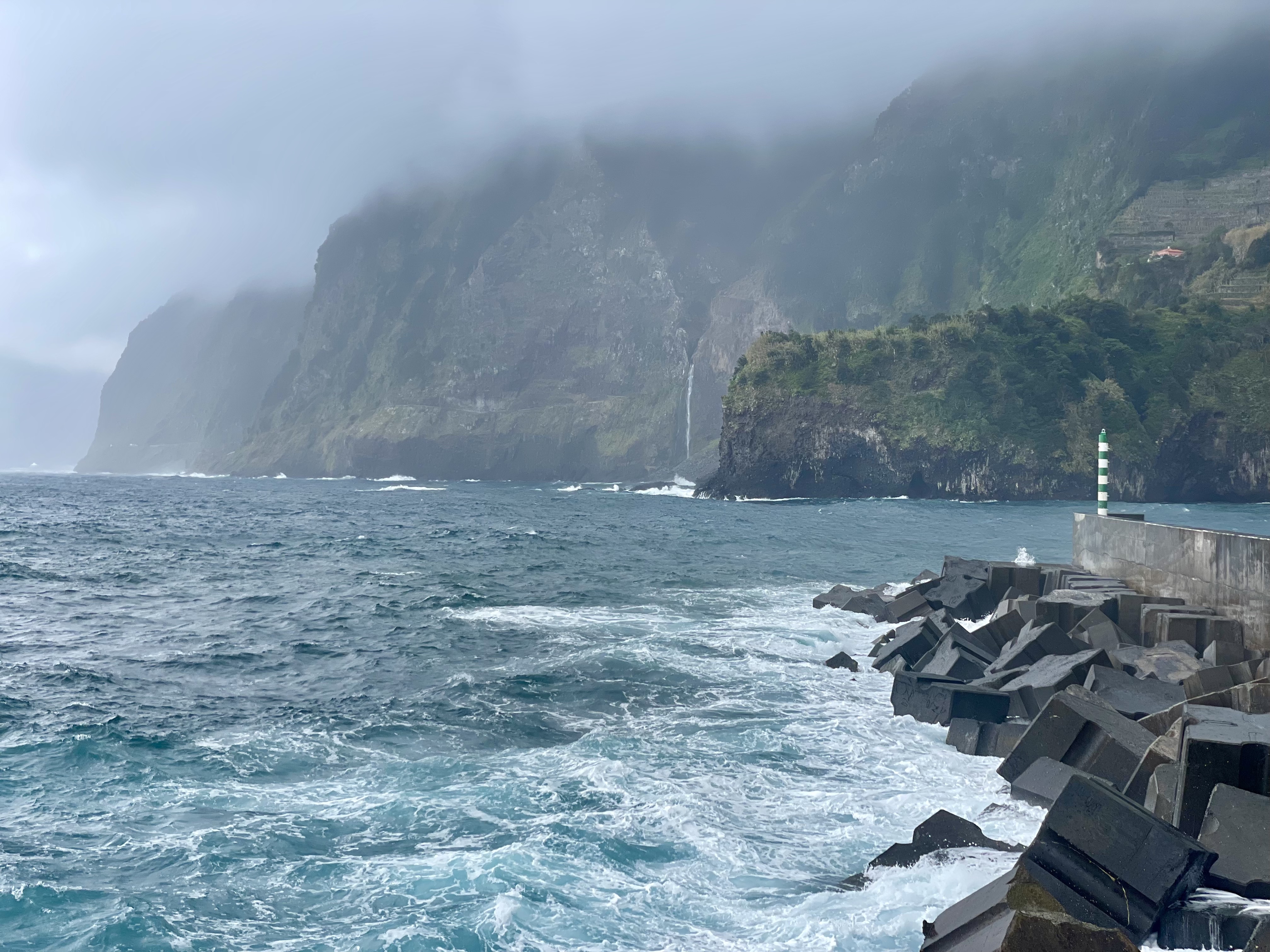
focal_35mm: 52
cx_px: 635
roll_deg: -0.8
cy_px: 476
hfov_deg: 36.8
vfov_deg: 28.0
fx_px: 1908
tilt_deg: +0.4
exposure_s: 1/813
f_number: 2
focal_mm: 6
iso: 32
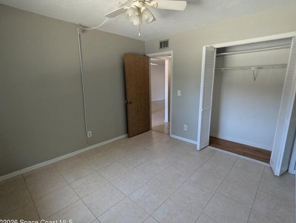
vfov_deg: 74.9
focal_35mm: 17
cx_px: 155
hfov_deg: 90.9
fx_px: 146
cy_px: 115
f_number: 2.2
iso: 257
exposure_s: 1/77.7
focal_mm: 2.35
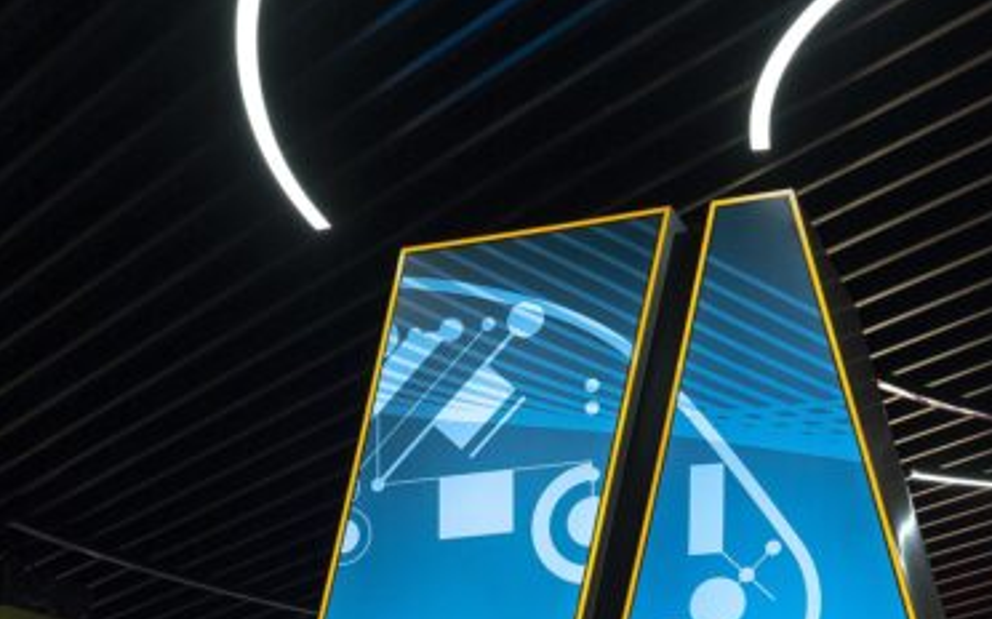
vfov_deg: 15.6
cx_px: 568
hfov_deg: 26.1
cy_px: 840
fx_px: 2134
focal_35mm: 79
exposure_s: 1/250
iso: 1600
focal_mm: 24
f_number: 5.6
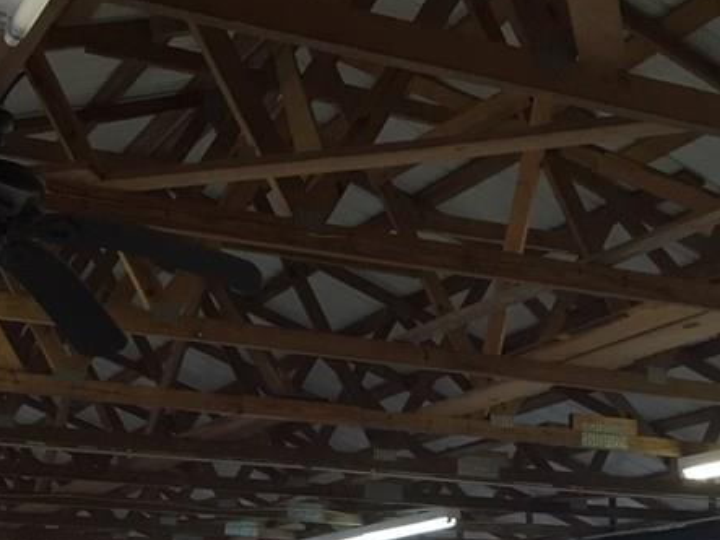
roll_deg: -1.3
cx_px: 280
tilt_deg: +6.8
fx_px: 1393
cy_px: 511
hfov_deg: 28.9
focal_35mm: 67
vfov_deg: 21.3
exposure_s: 1/30
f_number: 2.2
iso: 32
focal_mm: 4.15
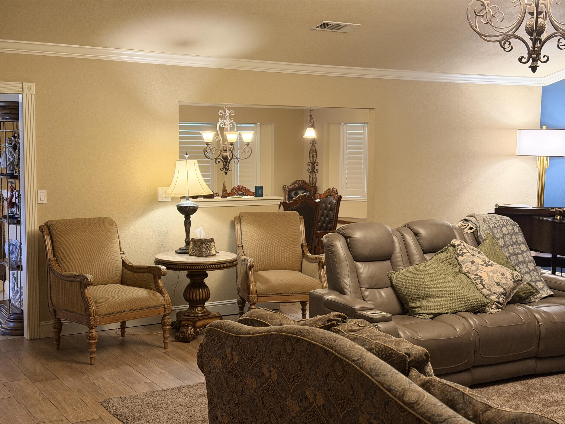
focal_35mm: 48
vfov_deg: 30.3
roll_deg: -0.6
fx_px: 783
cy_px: 212
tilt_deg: -5.5
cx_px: 282
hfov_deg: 39.7
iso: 200
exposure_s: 1/40
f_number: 1.78
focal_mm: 6.76
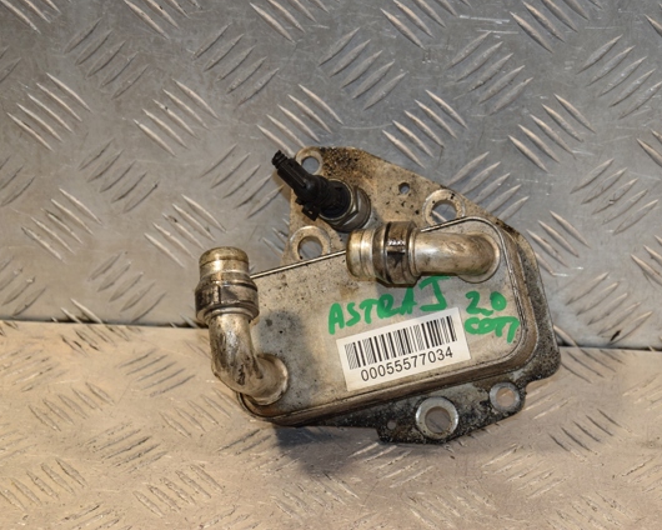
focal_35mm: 119
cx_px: 380
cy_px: 265
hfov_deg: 16.2
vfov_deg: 13.0
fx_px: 2332
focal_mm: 70
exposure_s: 1/200
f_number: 7.1
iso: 800
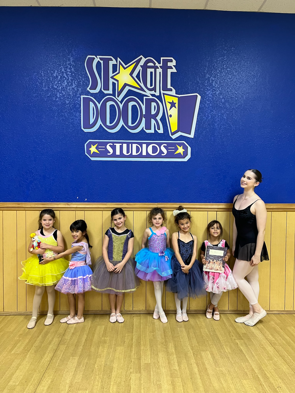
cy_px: 196
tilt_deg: -2.3
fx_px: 295
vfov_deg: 67.3
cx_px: 148
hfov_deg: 53.1
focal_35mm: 26
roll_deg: -0.4
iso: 200
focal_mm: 5.1
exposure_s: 1/60
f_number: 1.6
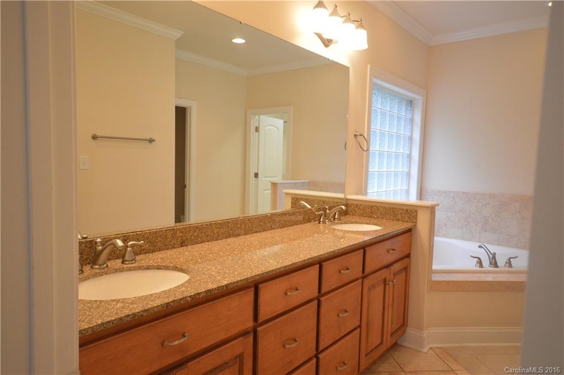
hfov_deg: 73.8
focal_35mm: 24
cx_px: 282
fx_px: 376
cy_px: 188
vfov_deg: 53.0
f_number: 5
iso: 1000
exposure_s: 1/60
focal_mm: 16
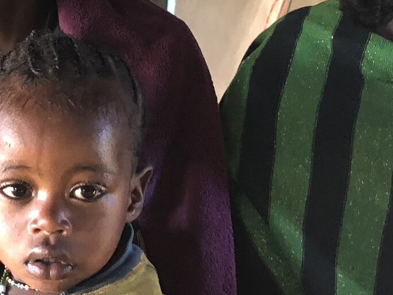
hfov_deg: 19.0
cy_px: 115
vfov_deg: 14.5
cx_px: 52
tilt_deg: -14.8
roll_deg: -2.2
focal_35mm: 102
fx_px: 1158
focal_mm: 4
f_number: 1.8
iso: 100
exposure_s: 1/7
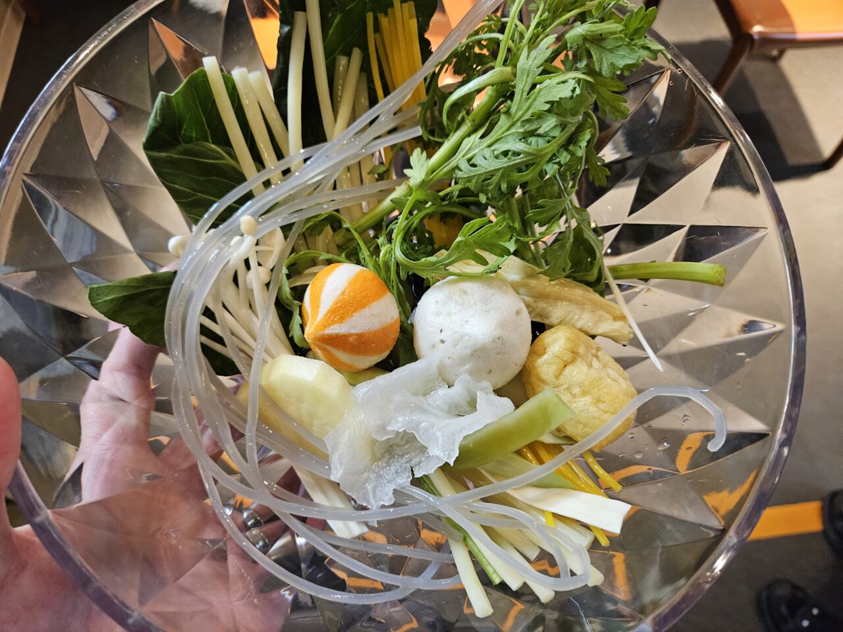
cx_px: 422
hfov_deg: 73.9
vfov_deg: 58.9
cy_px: 316
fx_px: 560
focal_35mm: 23
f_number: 1.8
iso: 800
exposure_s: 1/100
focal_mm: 5.4
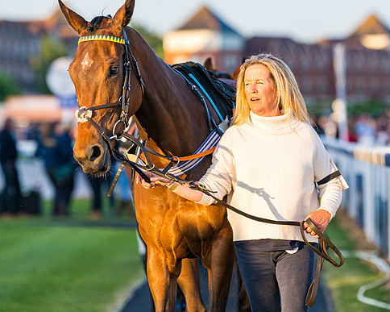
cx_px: 214
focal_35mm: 303
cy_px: 129
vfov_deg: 5.1
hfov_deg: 6.4
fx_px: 3497
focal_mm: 200
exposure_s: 1/640
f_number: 4
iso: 400
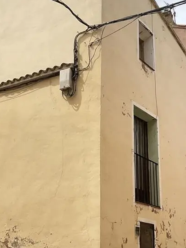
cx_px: 72
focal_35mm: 56
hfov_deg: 26.0
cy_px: 147
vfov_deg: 34.3
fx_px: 402
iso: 25
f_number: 1.8
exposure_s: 1/3534
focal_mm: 3
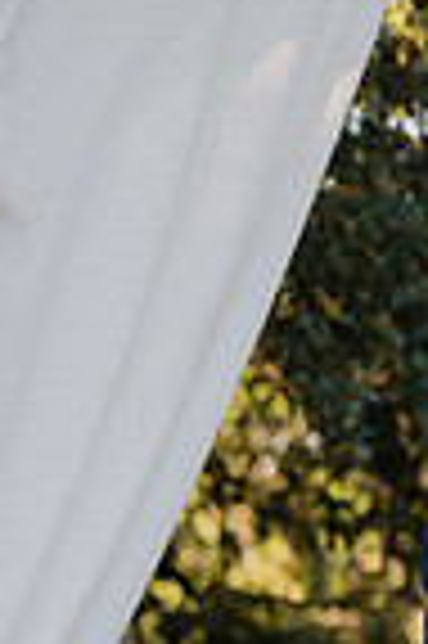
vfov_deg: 7.2
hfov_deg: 4.7
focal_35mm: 284
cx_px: 1162
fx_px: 5077
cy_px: 588
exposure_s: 1/1000
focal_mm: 70
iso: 200
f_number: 2.8
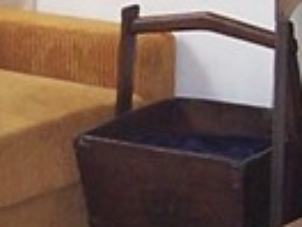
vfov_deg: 5.8
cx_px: -50
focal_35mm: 256
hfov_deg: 7.7
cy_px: 110
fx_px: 2233
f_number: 2.8
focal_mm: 5.5
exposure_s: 1/60
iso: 140
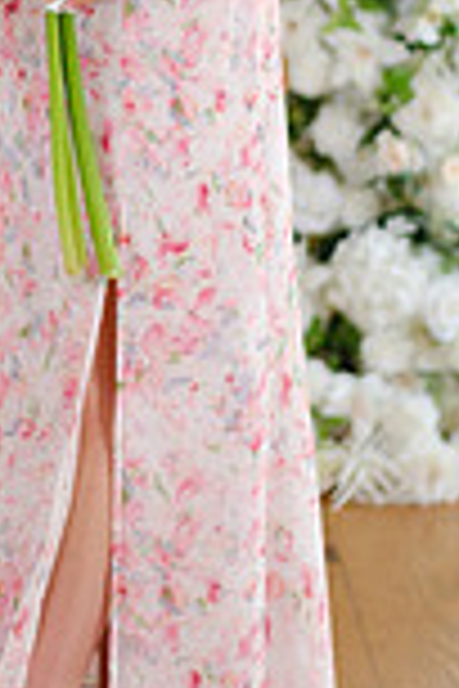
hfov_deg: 5.5
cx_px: -90
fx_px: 4724
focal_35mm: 247
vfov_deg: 8.3
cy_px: -117
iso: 125
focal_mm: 56
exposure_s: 1/250
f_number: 1.4
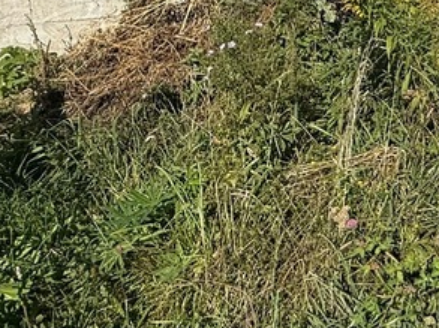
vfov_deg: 29.0
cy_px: 72
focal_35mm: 49
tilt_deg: -21.7
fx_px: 621
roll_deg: +1.7
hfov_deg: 36.7
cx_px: 387
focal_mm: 2.22
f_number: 2.2
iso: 50
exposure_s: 1/2410
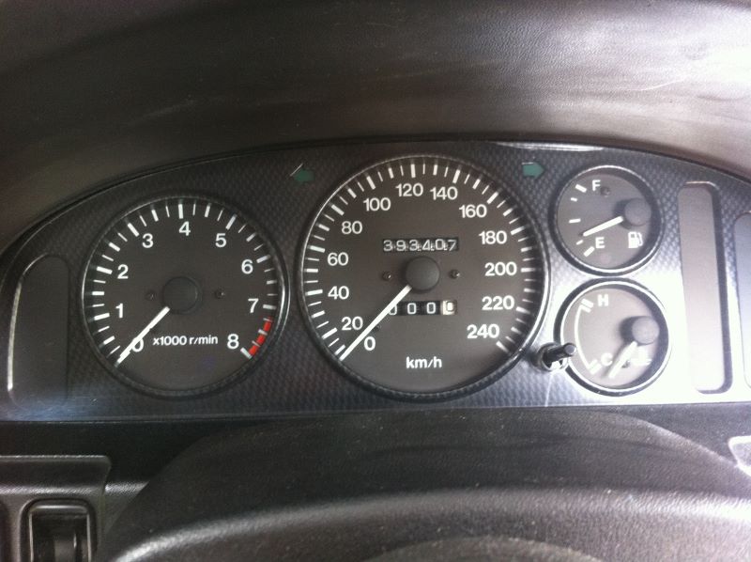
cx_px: 376
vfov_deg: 40.6
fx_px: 758
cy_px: 281
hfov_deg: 52.7
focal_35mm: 35
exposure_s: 1/15
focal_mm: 3.85
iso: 125
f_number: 2.8
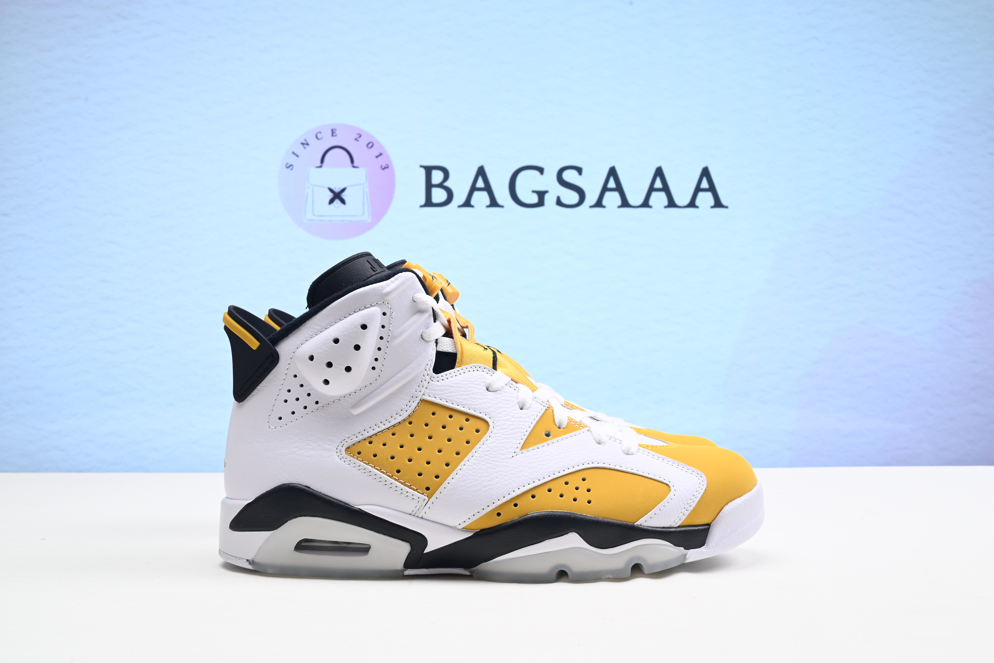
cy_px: 332
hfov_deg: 50.7
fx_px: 1050
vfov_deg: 35.1
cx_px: 497
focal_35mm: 38
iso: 100
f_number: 16
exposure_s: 1/2
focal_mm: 38
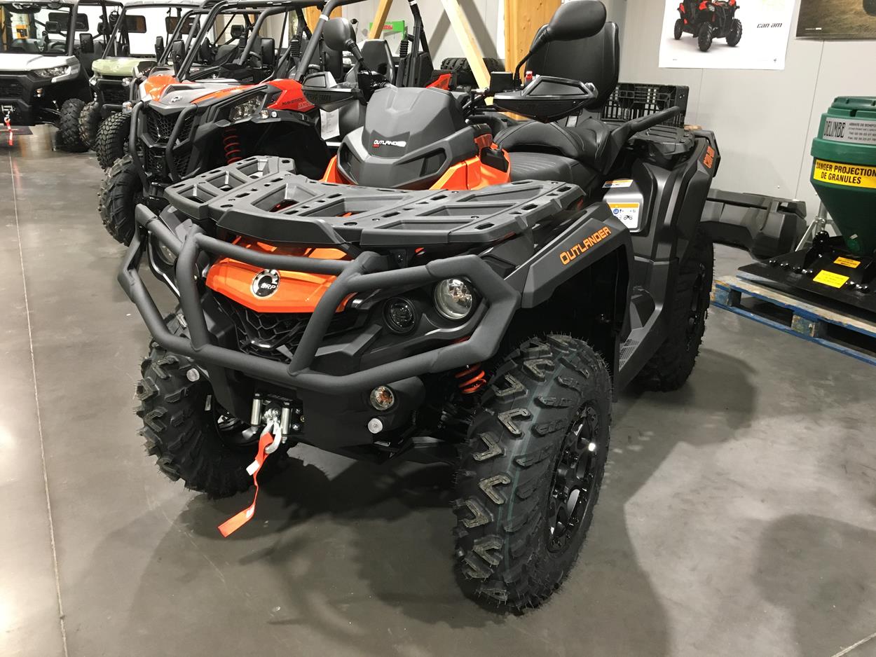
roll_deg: -1.2
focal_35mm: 29
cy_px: 328
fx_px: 734
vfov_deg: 48.2
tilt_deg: -19.5
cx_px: 438
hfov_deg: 61.7
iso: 200
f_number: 2.2
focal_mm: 4.15
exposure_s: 1/20
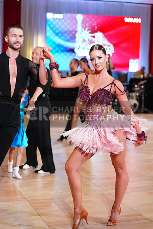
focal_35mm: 70
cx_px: 76
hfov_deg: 19.5
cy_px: 114
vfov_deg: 28.8
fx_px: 446
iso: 1600
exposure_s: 1/400
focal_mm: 70
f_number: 2.8
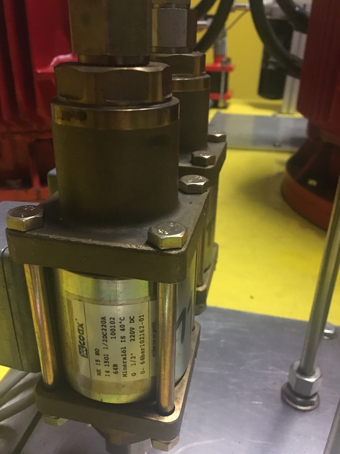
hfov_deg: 48.2
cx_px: 170
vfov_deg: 61.7
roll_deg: -1.8
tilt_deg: -26.6
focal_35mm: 29
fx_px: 380
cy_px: 227
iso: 320
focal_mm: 4.15
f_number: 2.2
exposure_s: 1/17
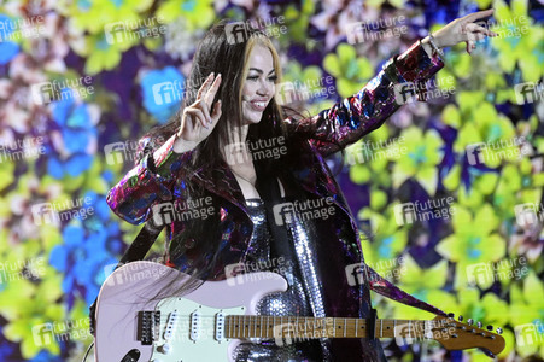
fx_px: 6040
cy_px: 181
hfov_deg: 5.2
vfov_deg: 3.4
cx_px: 272
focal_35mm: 400
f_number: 6.3
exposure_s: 1/640
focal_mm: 400
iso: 12800
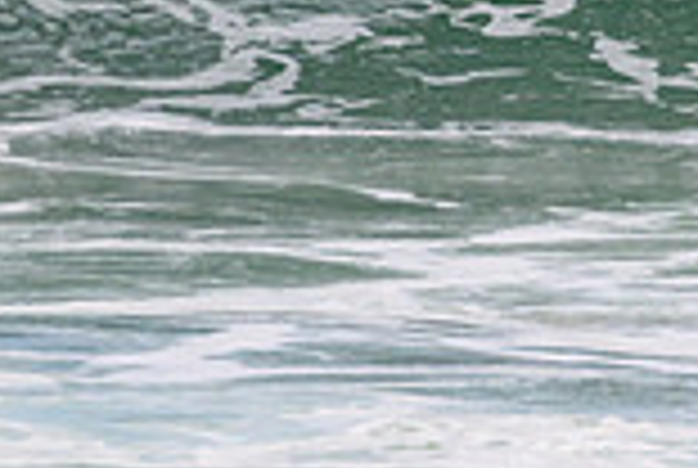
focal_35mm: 2986
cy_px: -299
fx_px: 58006
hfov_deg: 0.7
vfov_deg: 0.5
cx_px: 1229
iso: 1250
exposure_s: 1/2000
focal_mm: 800
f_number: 11
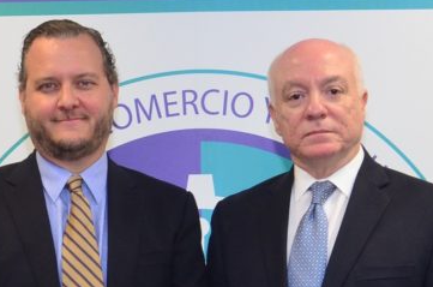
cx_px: 214
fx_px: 1224
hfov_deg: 20.1
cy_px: 315
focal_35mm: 102
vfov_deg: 13.1
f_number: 8
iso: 1250
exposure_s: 1/50
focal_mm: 24
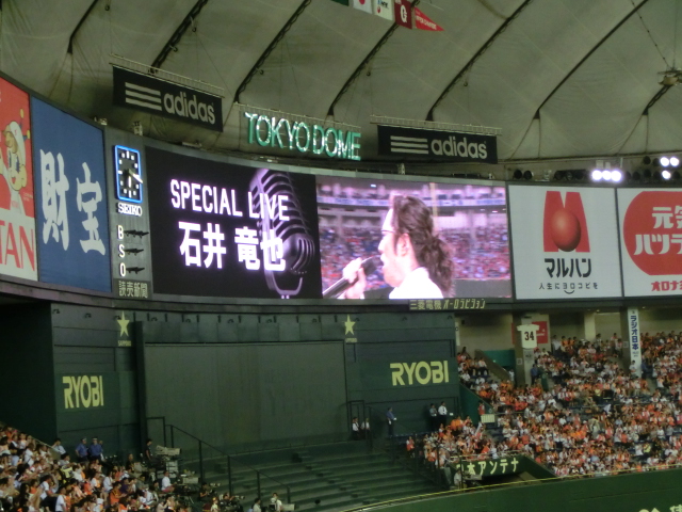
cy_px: 256
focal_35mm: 96
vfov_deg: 15.4
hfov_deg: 20.4
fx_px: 1891
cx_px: 341
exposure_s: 1/125
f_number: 5.3
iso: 800
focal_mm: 17.06
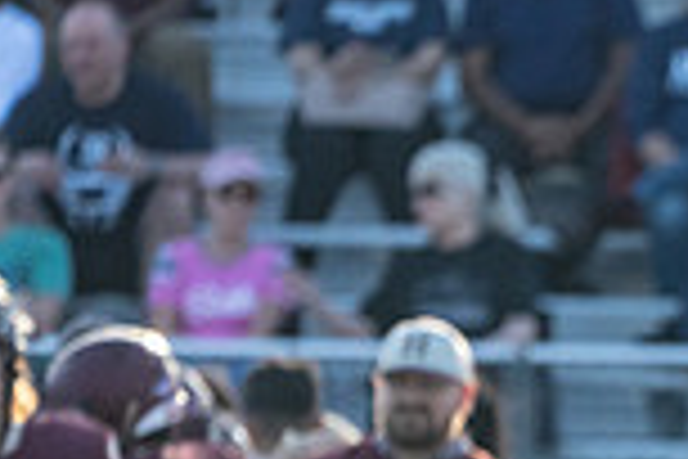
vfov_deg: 1.0
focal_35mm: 1379
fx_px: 26352
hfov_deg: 1.5
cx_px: 1228
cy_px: 790
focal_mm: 364
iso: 1600
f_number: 8
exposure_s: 1/1250
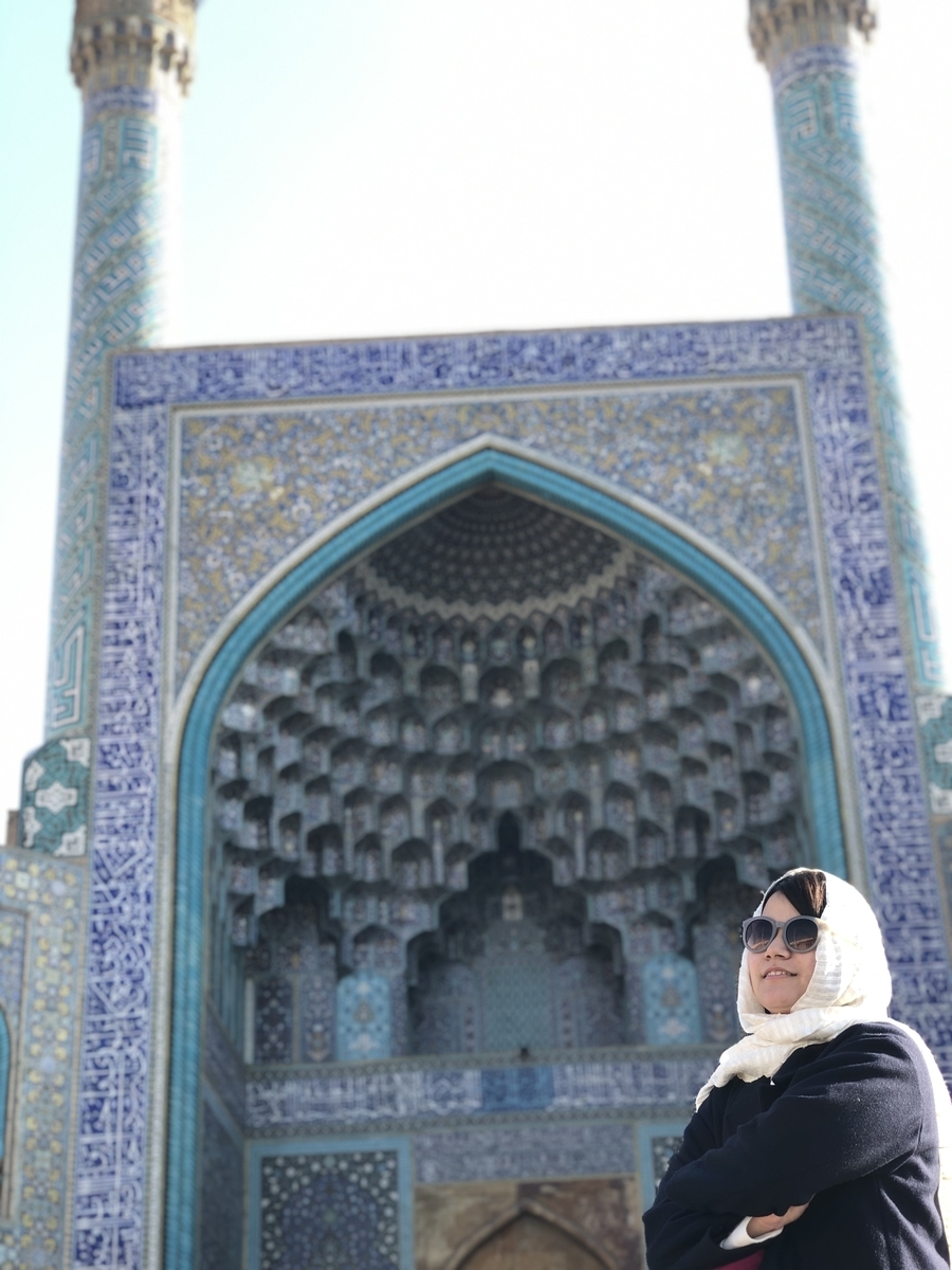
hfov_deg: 25.7
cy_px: 635
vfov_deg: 33.8
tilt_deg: +24.7
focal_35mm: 57
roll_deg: +1.9
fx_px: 2090
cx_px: 476
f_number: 2.8
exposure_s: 1/120
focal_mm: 6.6
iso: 20
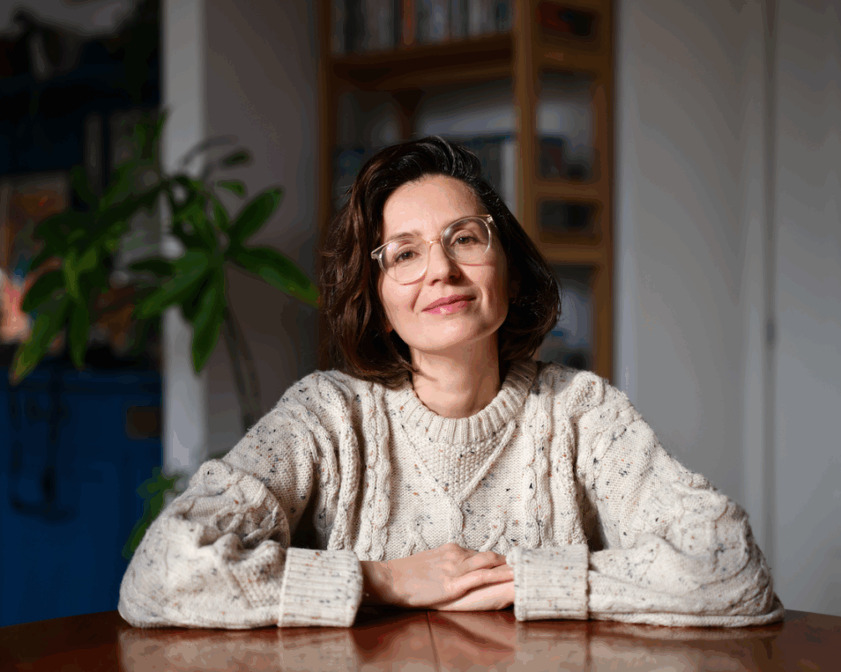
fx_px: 1643
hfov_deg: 28.7
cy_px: 335
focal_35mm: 66
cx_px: 450
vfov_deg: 23.1
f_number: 2
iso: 50
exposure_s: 1/125
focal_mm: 80
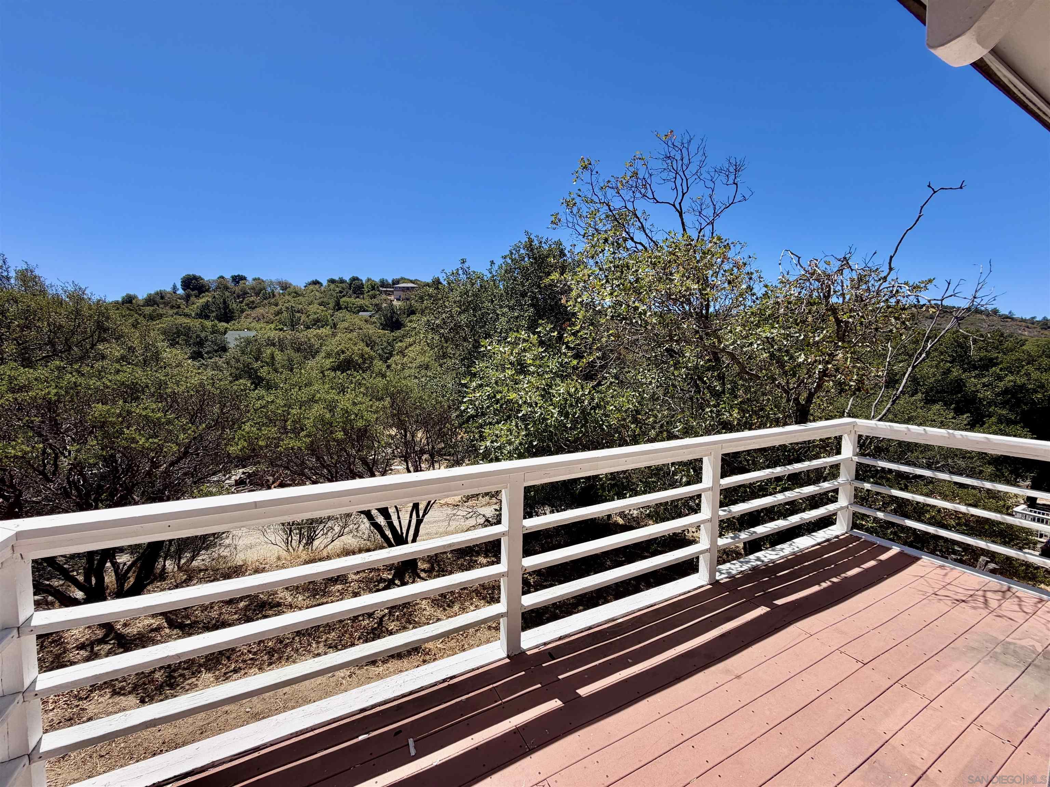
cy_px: 394
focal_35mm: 14
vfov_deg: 85.7
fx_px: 425
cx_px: 525
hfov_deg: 102.1
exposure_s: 1/779
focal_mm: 2.22
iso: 20
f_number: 2.2
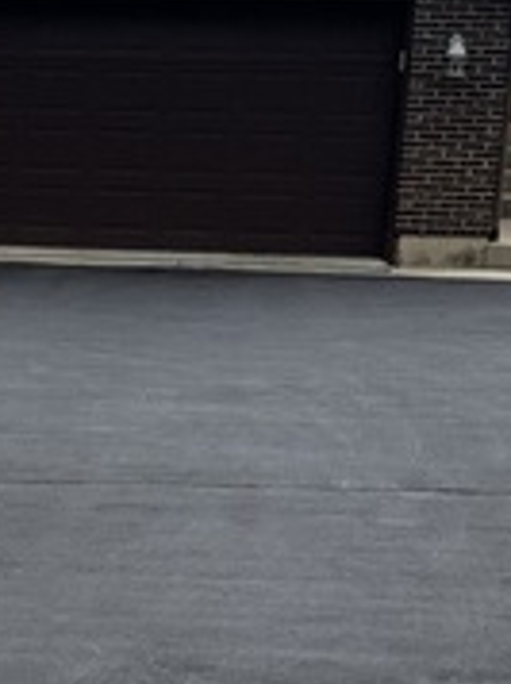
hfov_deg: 9.4
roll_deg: -1.8
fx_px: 2881
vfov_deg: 13.5
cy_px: 526
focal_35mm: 146
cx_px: -526
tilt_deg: -10.3
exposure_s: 1/5814
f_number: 1.78
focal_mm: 6.76
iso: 80
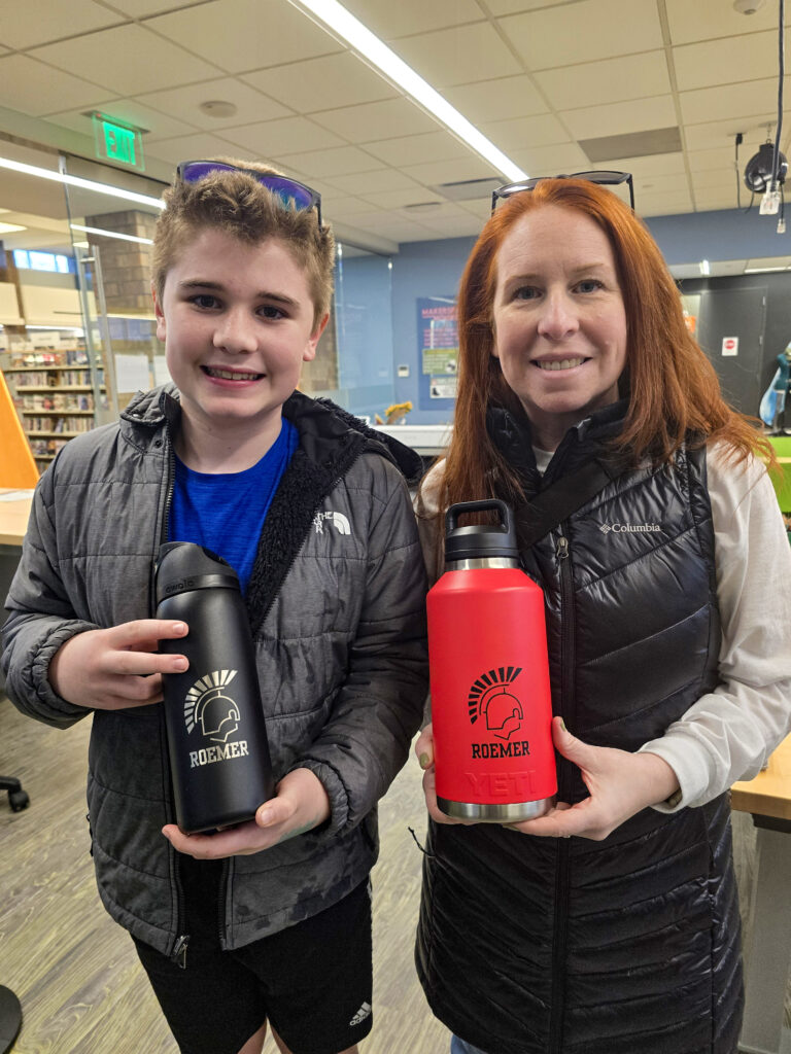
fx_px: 701
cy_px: 527
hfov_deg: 58.9
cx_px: 396
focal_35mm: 23
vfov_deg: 73.9
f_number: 1.7
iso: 320
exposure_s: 1/120
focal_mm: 6.3
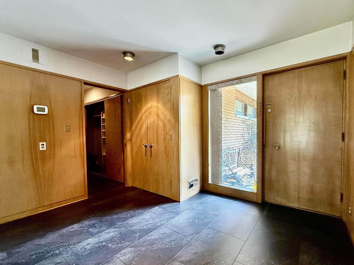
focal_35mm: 16
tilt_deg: -2.1
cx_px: 189
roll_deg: +0.9
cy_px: 140
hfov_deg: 94.4
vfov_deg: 78.0
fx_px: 164
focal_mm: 2.22
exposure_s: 1/120
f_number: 2.2
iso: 320
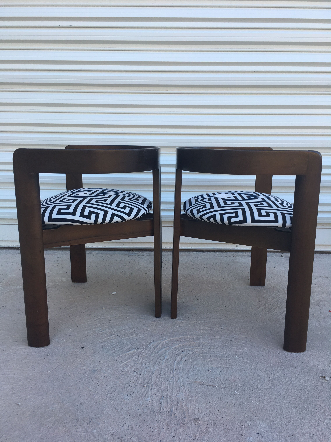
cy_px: 221
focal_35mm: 29
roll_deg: +0.1
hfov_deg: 48.2
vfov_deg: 61.7
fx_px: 370
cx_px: 166
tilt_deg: -11.3
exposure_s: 1/104
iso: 25
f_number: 2.2
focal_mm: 4.15
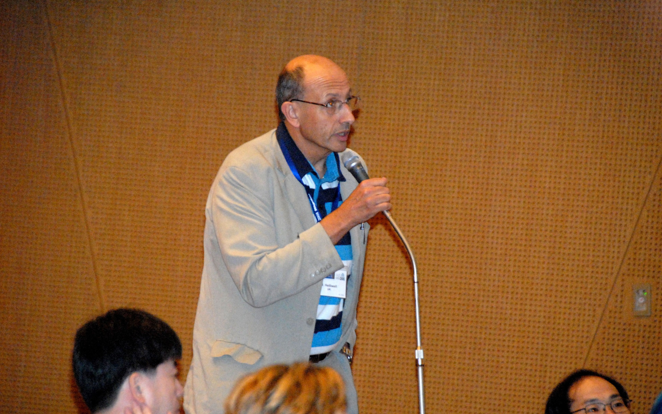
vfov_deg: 4.3
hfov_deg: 6.8
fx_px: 5539
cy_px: 203
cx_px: 331
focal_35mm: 307
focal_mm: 200
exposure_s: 1/30
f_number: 5.6
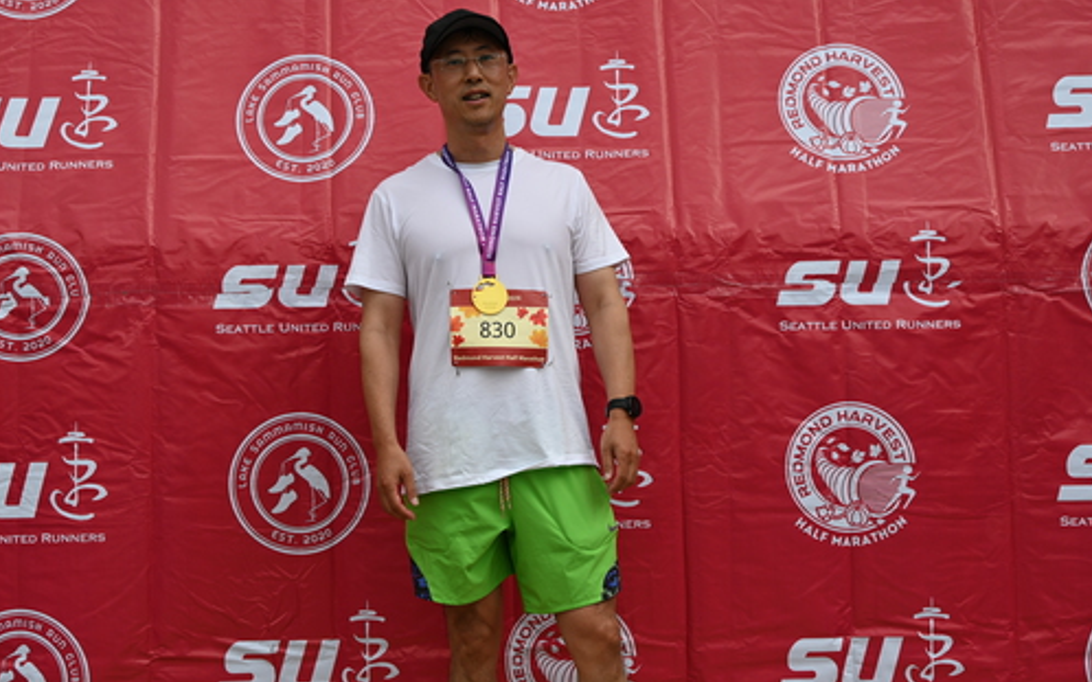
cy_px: 330
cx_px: 515
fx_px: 2113
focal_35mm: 71
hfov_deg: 29.0
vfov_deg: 18.3
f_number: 6
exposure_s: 1/250
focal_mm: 63
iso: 100
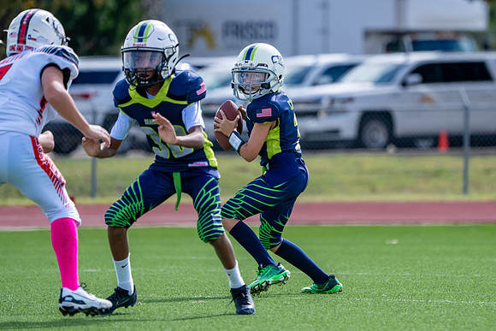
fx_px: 6486
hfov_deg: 4.4
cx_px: 306
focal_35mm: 471
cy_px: 139
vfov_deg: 2.9
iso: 640
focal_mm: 352
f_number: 5.6
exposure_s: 1/2500
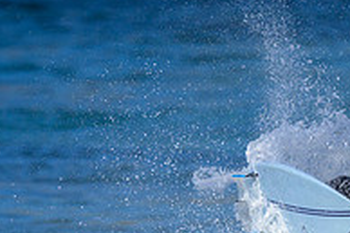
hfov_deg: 0.6
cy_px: 453
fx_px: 31997
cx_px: 289
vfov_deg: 0.4
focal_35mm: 3294
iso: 200
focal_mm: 800
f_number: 6.3
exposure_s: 1/2000
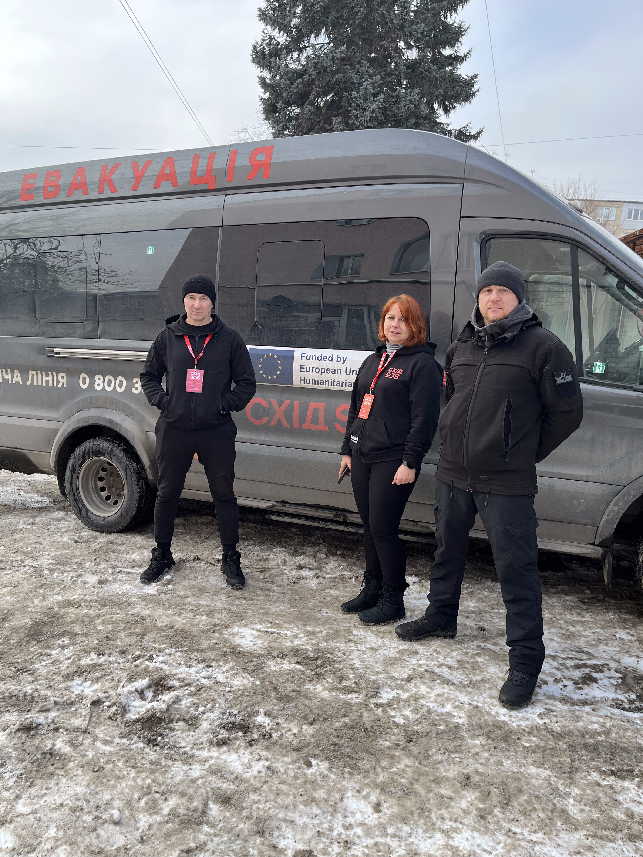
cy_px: 428
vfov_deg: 67.3
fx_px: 644
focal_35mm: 26
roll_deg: -4.4
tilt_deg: -7.9
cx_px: 322
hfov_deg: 53.1
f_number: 1.6
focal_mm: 5.1
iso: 50
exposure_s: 1/487
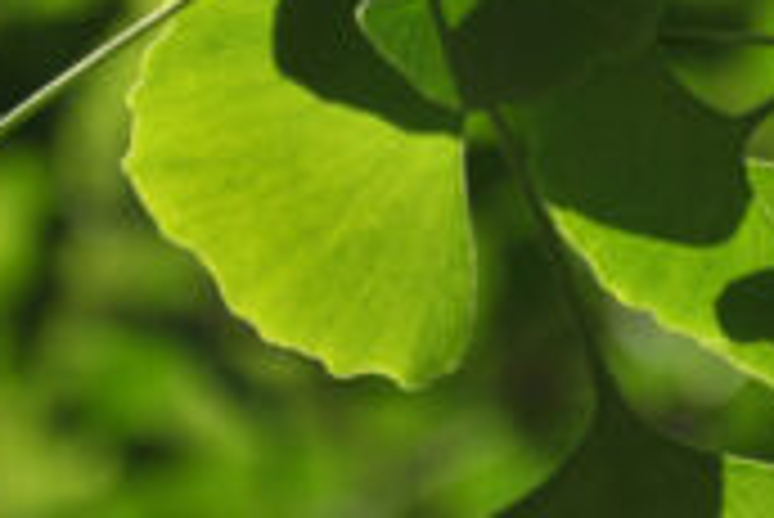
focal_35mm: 386
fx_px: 8300
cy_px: -363
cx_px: 652
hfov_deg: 5.3
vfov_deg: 3.6
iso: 100
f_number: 5.3
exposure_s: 1/500
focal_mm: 75
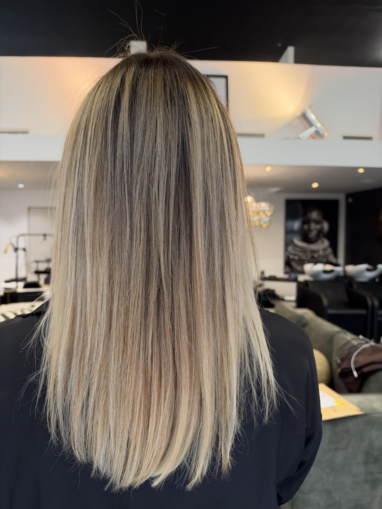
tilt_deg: -3.9
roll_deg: -0.5
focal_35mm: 24
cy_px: 254
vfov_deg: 71.6
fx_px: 353
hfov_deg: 56.8
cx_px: 191
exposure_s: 1/100
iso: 320
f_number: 1.8
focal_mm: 6.93
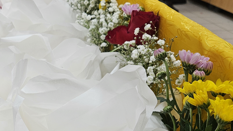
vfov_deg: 19.1
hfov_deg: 31.7
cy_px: 112
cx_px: 10
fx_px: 383
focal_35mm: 62
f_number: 1.8
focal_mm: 5.4
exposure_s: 1/120
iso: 80
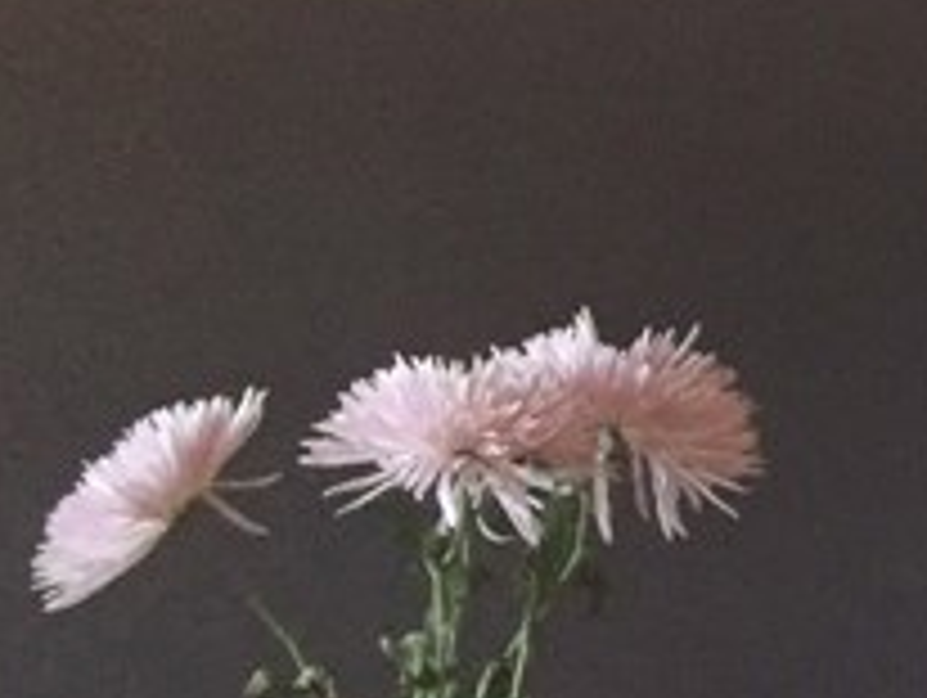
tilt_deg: -1.2
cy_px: 441
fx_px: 3861
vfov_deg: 10.3
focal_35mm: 144
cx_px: 2182
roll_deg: +2.5
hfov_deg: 11.5
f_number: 2.2
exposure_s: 1/30
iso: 160
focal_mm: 4.15
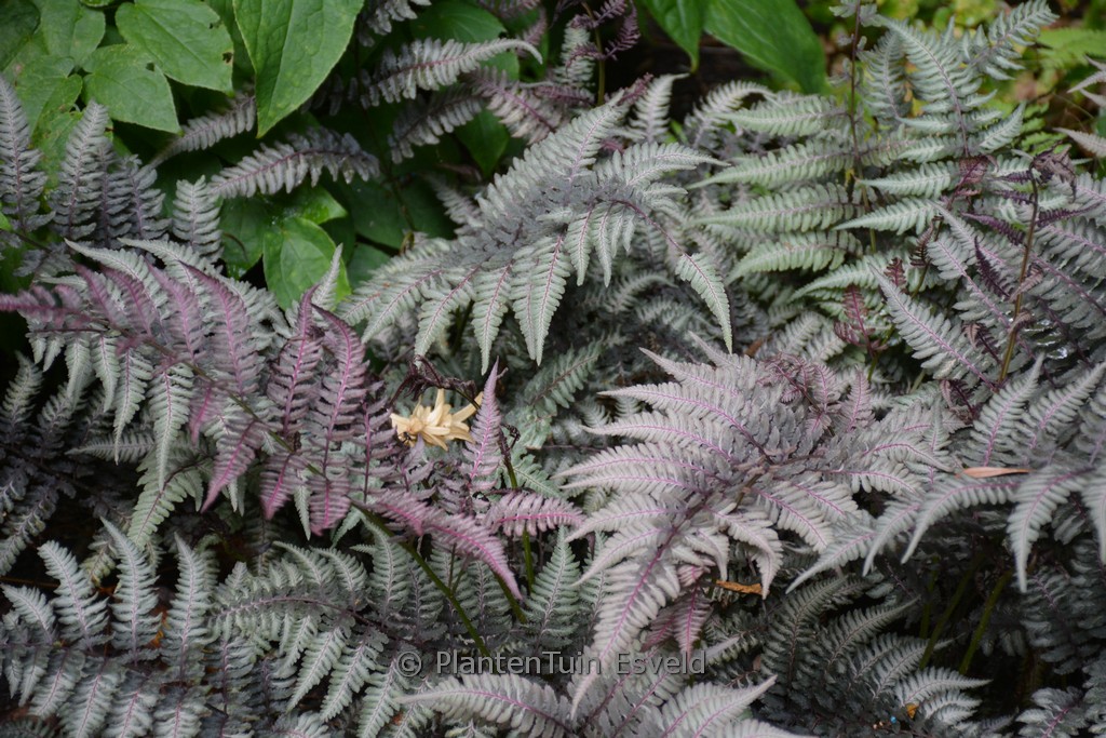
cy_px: 369
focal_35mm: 135
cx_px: 553
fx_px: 4148
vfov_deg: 10.2
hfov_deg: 15.2
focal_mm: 90
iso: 800
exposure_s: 1/250
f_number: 5.3
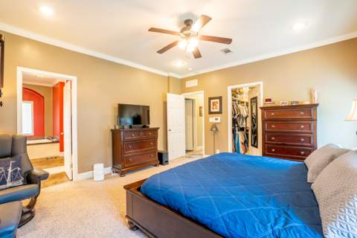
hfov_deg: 100.4
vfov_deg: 77.3
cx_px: 178
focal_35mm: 15
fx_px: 149
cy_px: 119
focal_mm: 10
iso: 100
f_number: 8
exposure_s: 1/1.25
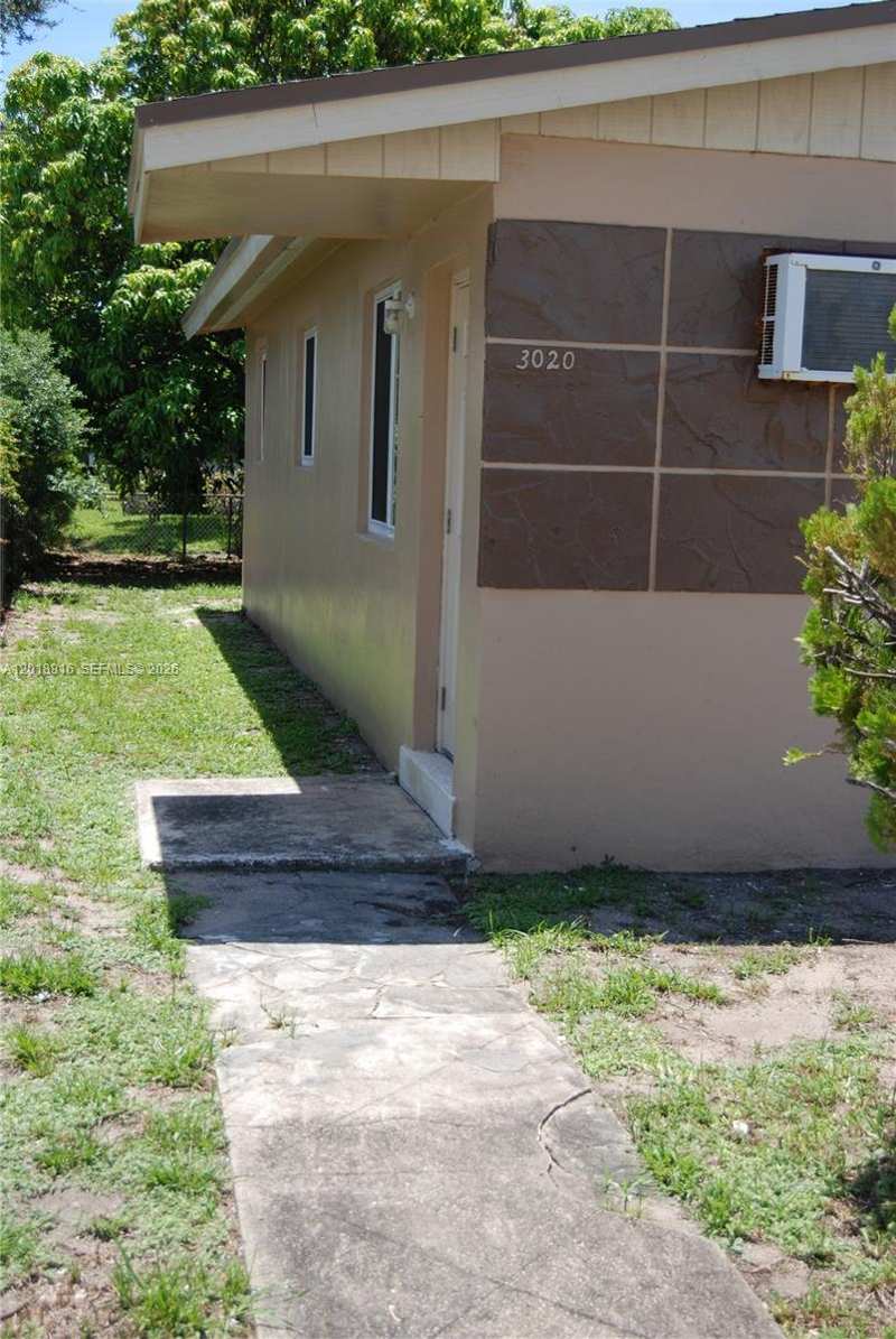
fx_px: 1787
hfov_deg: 28.2
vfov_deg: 41.1
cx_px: 448
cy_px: 670
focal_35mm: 48
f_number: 4.5
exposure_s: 1/500
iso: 140
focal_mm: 32
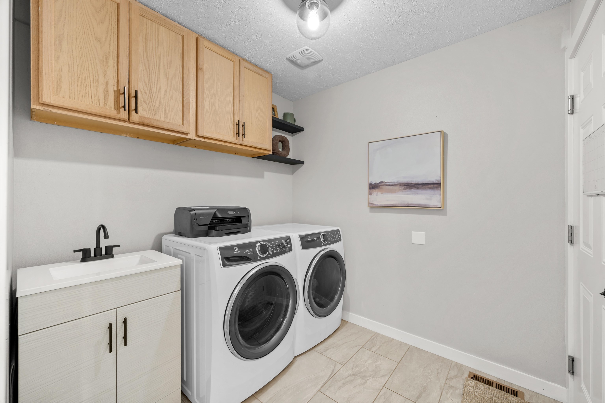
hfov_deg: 104.3
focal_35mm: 14
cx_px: 302
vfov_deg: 81.2
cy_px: 202
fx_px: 235
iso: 100
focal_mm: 14
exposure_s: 6
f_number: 8
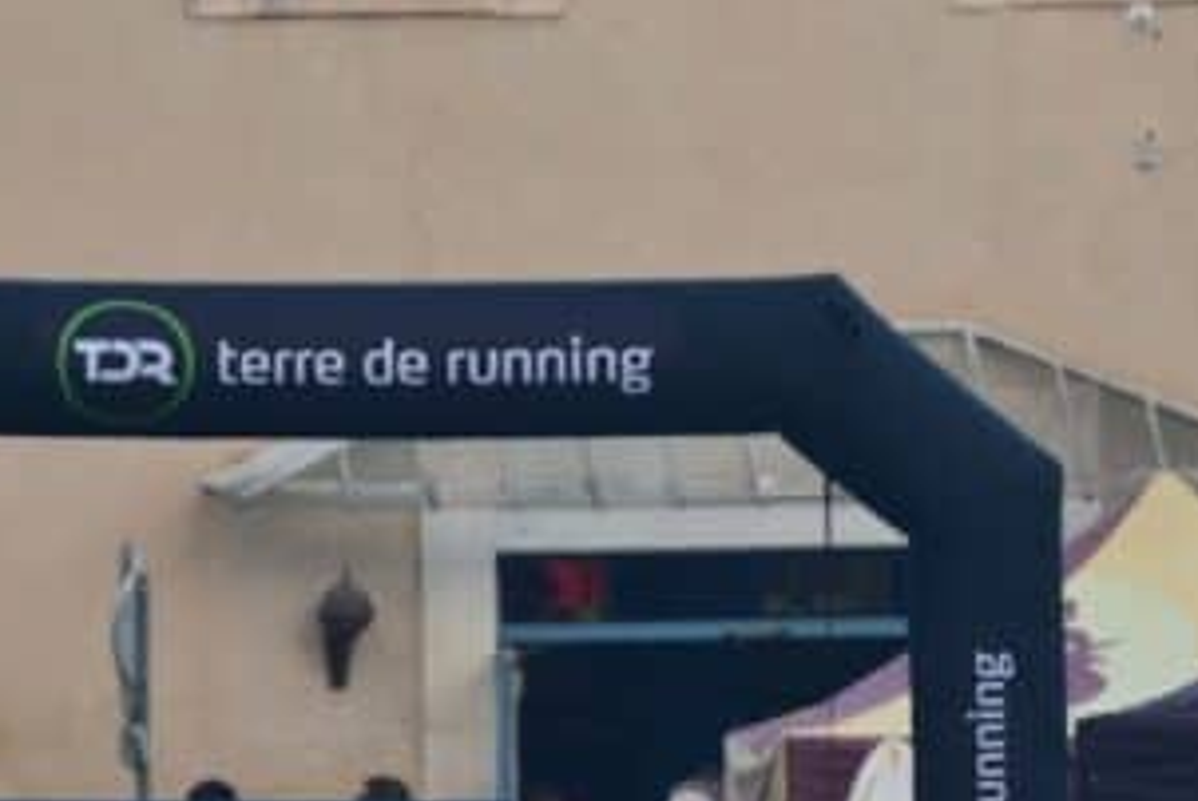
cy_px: 623
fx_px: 58391
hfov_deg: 1.2
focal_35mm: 1753
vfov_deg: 0.8
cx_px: 528
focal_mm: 460
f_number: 9
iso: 400
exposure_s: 1/160
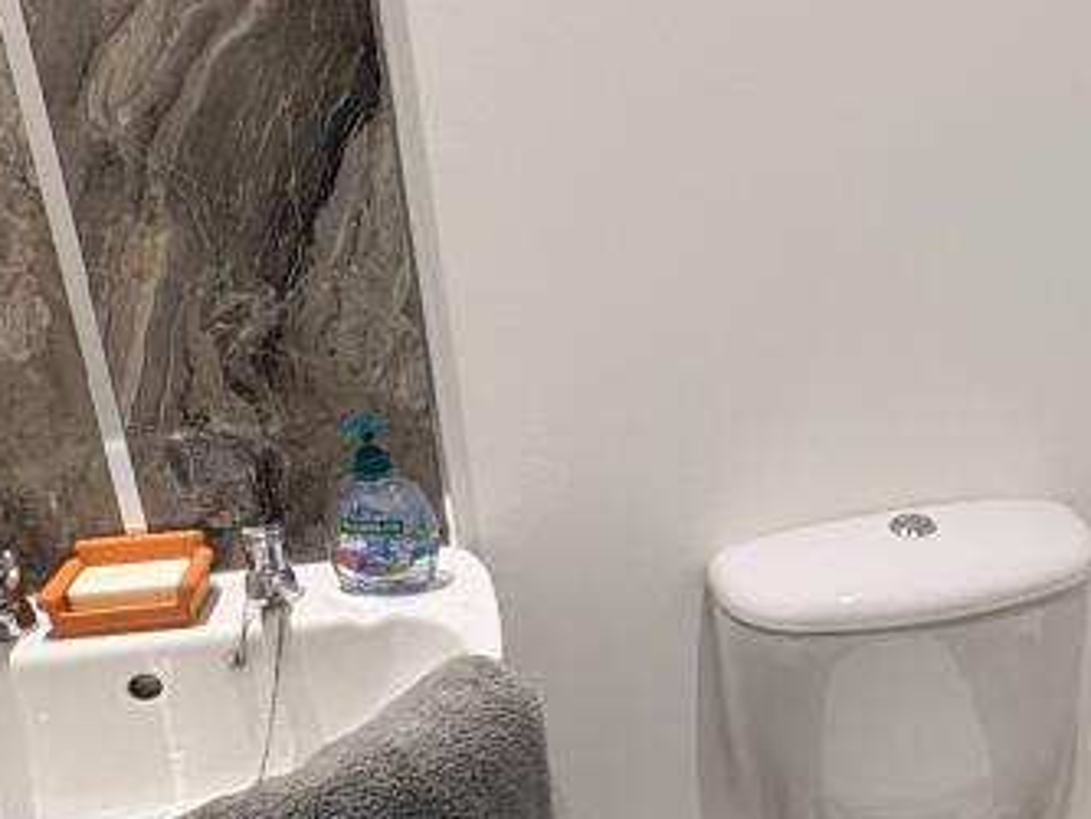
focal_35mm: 43
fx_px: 1356
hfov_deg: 41.4
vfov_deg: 33.6
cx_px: 914
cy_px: 462
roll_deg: +0.6
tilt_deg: -21.4
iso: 125
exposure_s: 1/50
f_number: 2.2
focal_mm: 2.22
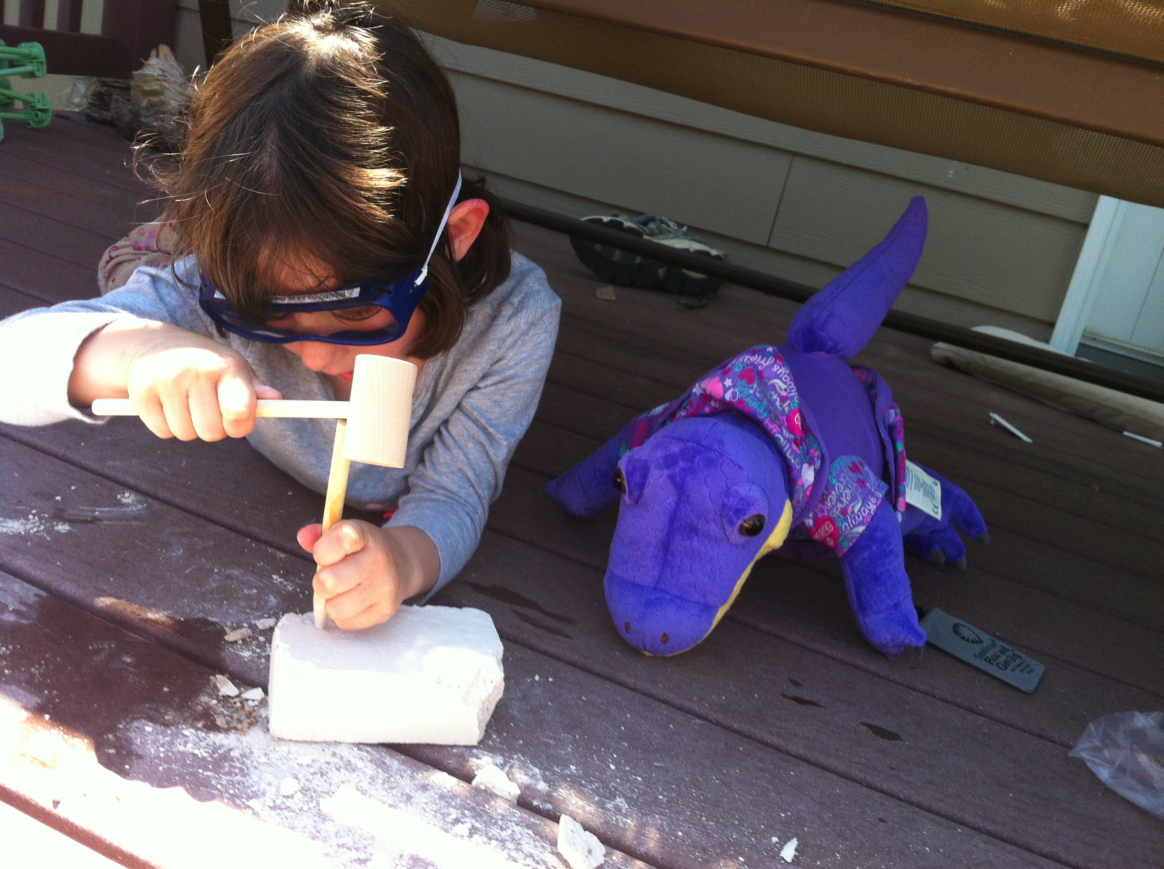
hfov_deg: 52.7
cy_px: 434
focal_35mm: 35
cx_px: 582
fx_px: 1175
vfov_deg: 40.6
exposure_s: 1/176
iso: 80
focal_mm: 3.85
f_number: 2.8
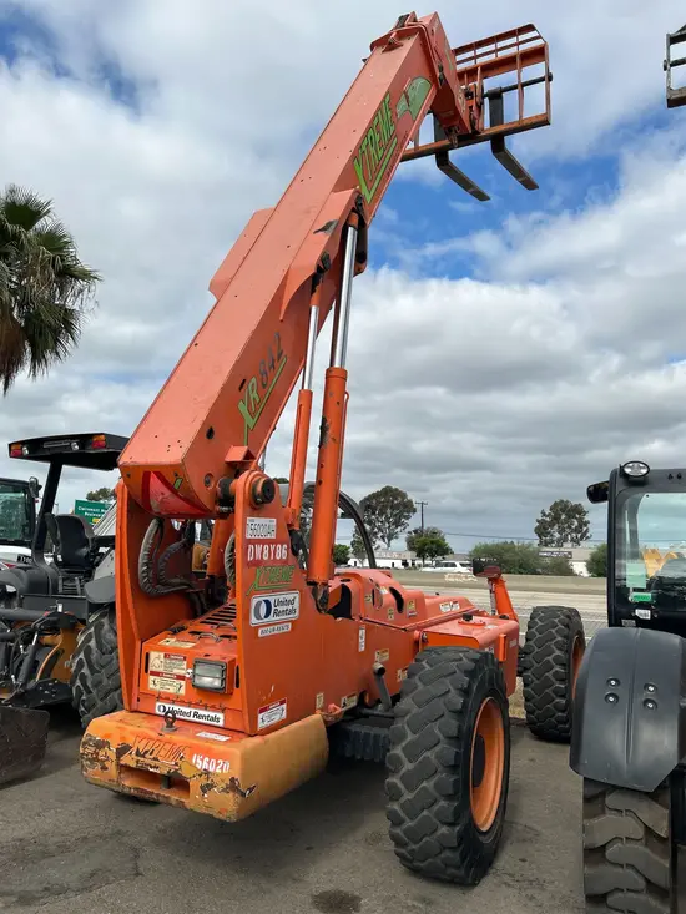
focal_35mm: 26
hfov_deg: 53.1
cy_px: 457
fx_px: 687
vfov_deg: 67.3
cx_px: 343
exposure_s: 1/5319
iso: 50
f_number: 1.5
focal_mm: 5.7
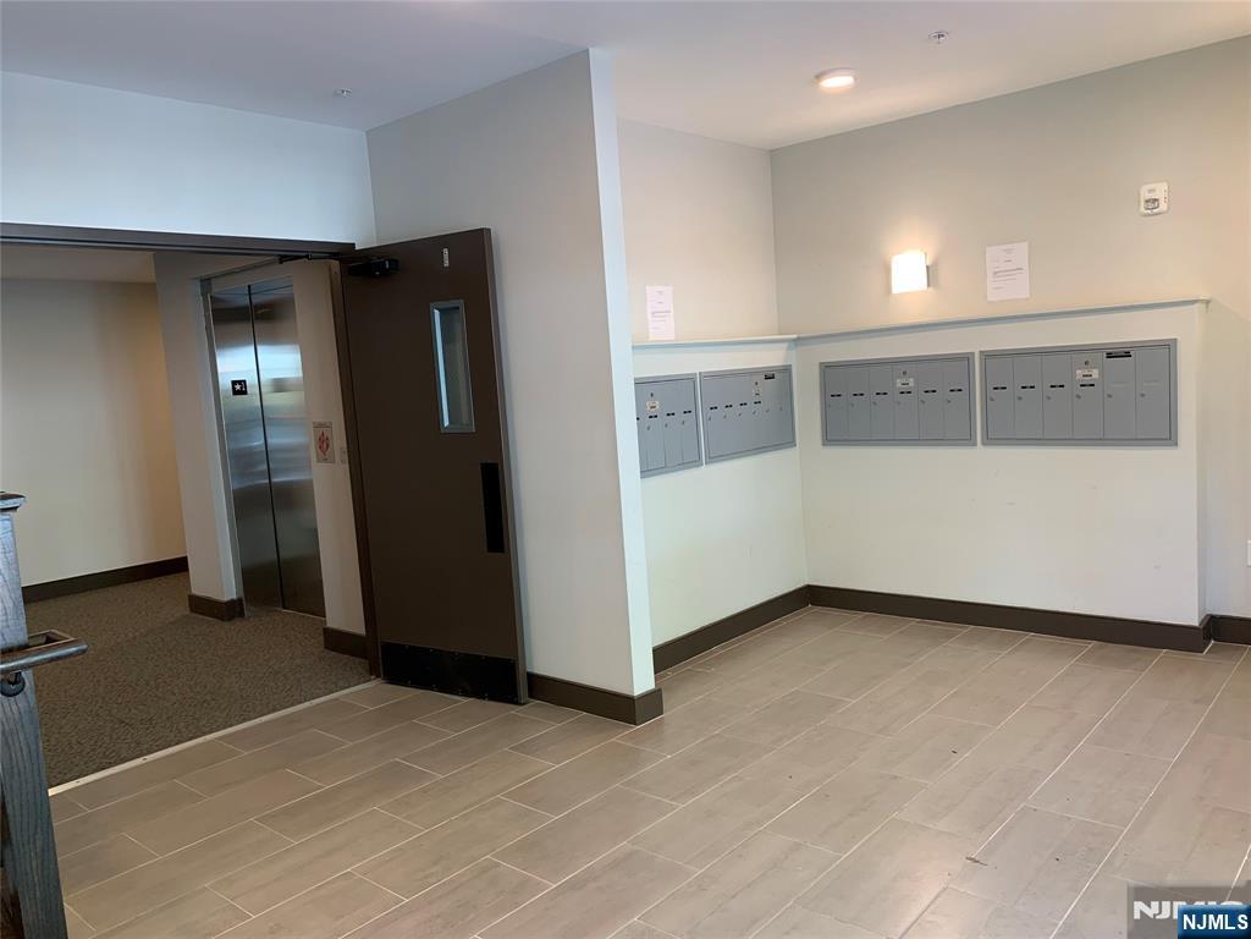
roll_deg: +3.4
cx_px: 626
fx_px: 940
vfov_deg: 53.1
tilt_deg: -5.7
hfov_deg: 67.3
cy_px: 470
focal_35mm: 26
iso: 50
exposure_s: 1/60
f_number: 1.8
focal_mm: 4.25
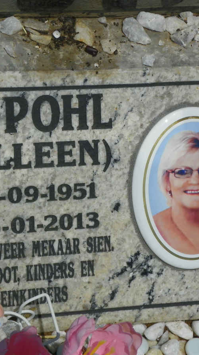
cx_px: 92
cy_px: 178
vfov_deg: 18.8
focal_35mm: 114
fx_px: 1070
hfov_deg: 10.6
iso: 64
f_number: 8
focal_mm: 13.8
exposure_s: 1/640
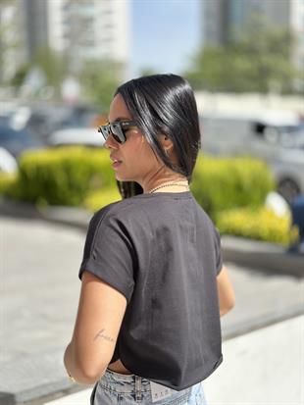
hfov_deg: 30.3
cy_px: 202
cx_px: 152
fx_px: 562
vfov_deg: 39.6
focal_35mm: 48
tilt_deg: -7.2
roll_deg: +1.1
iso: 100
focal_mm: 6.86
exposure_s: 1/3257
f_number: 1.78
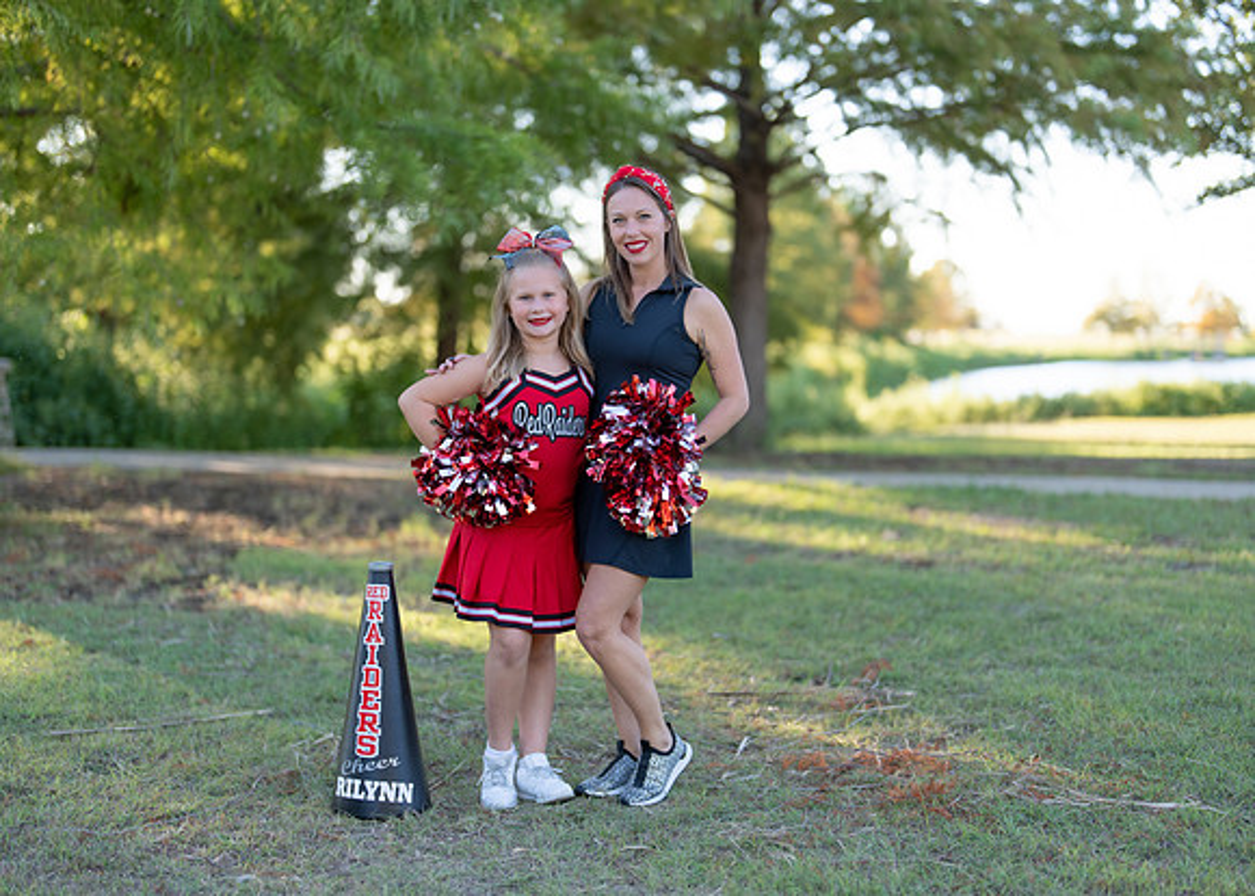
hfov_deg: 36.7
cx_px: 628
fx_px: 1894
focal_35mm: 53
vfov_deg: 26.6
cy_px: 448
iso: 100
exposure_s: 1/1250
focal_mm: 50
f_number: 1.2
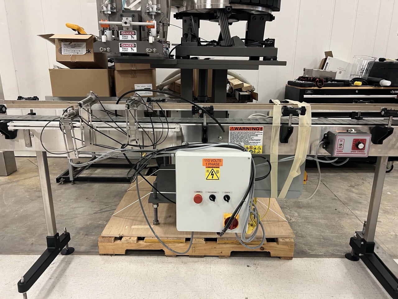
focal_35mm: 26
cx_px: 199
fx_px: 299
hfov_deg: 67.3
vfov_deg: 53.1
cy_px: 150
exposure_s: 1/60
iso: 160
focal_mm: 5.7
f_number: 1.5
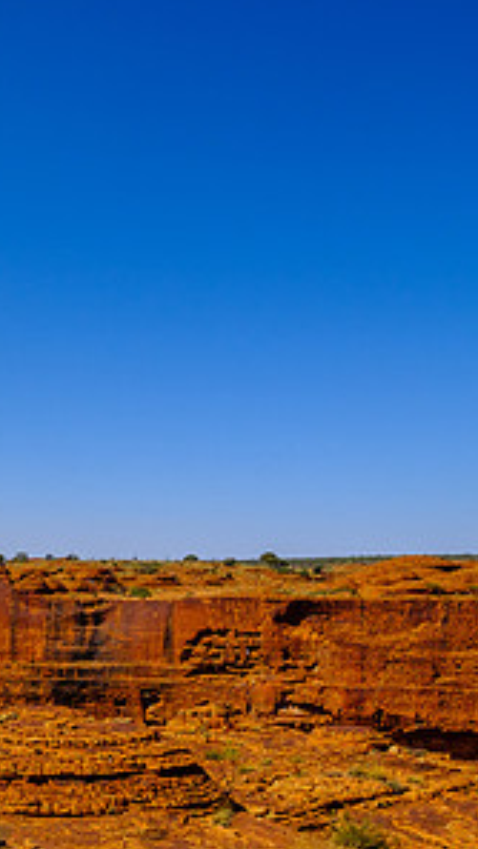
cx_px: 31
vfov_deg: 46.9
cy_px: 539
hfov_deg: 26.6
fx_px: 969
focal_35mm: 43
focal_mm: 13.8
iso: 200
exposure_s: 1/950
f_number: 8
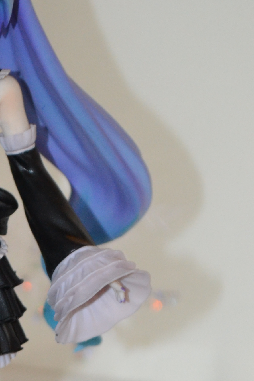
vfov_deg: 9.6
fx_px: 2258
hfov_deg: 6.4
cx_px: -44
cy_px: 357
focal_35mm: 213
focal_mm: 55
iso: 1250
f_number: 5.6
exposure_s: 1/60
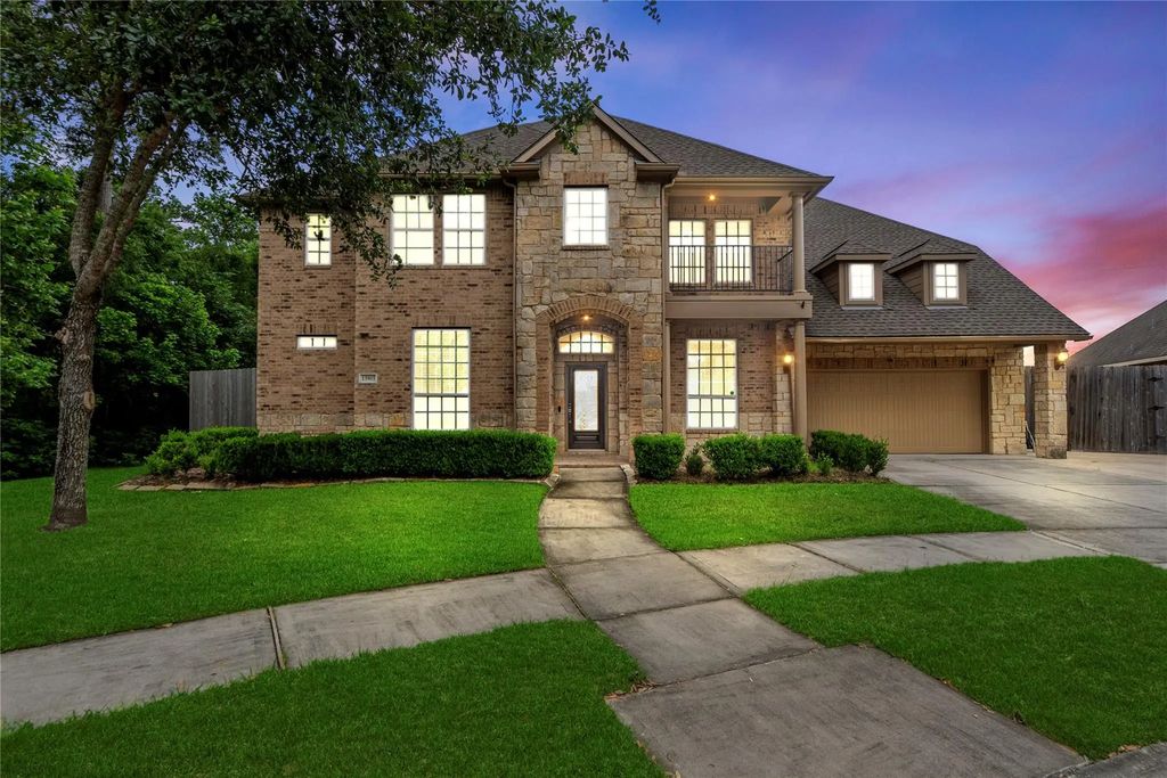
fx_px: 584
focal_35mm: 18
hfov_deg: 90.0
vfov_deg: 67.4
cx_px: 584
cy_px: 389
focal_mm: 18
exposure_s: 1/100
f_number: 8
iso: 125
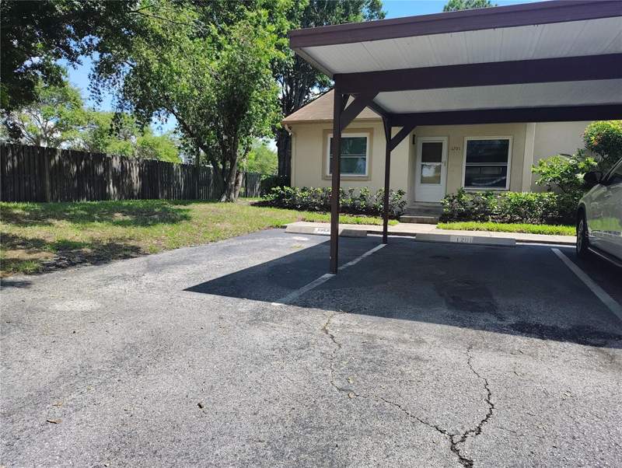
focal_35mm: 24
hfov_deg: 71.5
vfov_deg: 56.9
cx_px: 311
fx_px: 432
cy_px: 234
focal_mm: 5.56
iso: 100
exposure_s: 1/669
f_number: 1.8
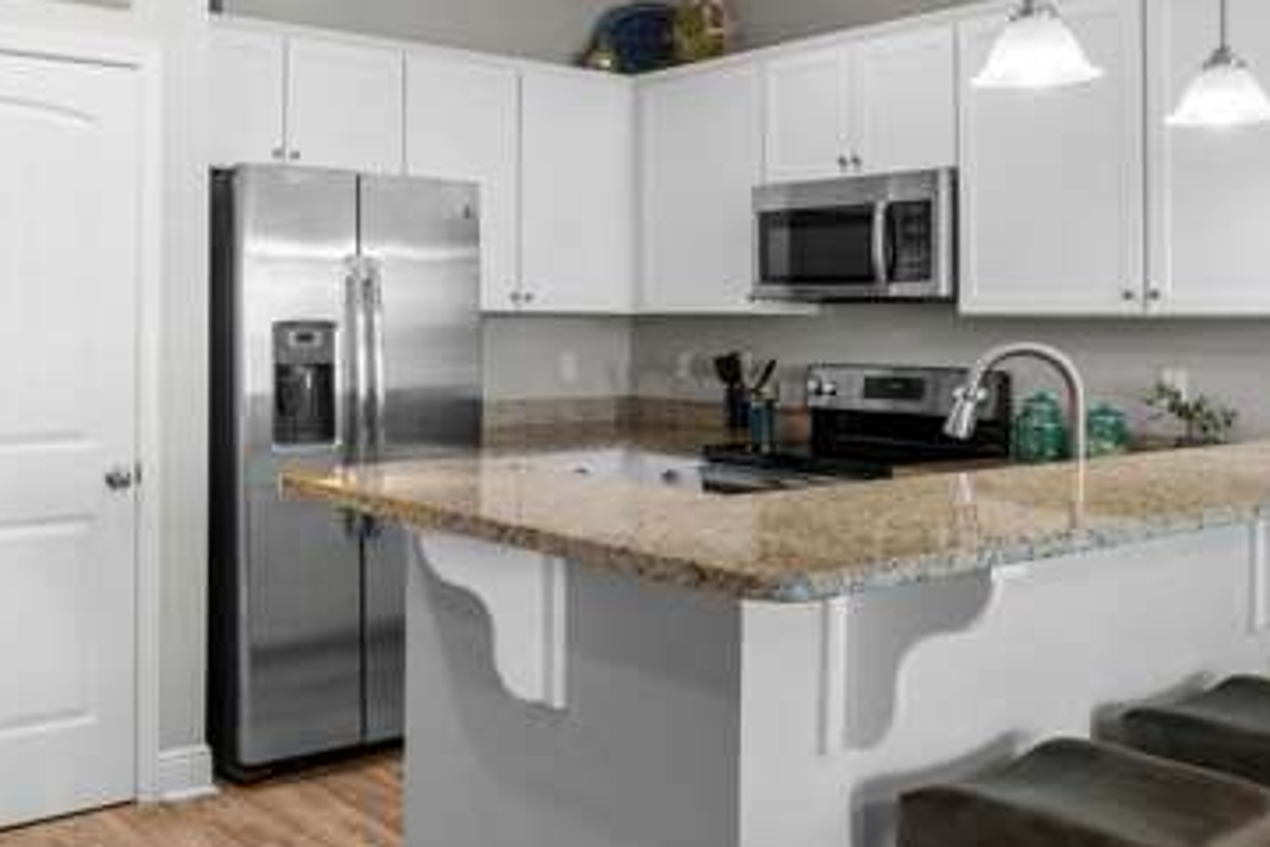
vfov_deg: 40.9
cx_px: 356
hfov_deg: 56.5
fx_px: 1129
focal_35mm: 32
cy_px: 332
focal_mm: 10
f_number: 8
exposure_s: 1/2
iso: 400
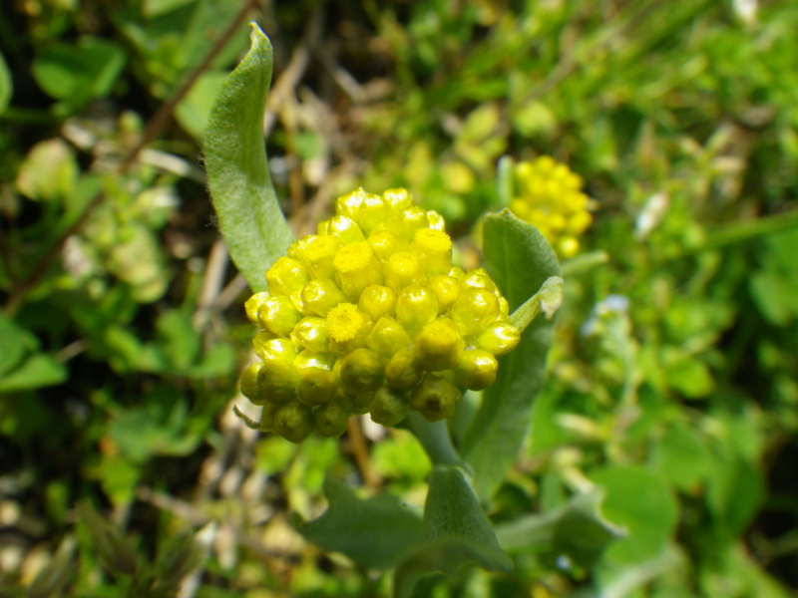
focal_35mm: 34
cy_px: 299
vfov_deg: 41.8
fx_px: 784
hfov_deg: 54.0
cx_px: 399
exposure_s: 1/400
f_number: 4.6
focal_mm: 6.1
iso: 80
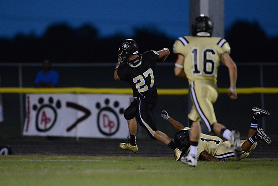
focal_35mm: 400
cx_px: 139
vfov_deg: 3.4
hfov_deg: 5.2
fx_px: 3089
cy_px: 93
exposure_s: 1/800
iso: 12800
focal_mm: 400
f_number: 2.8
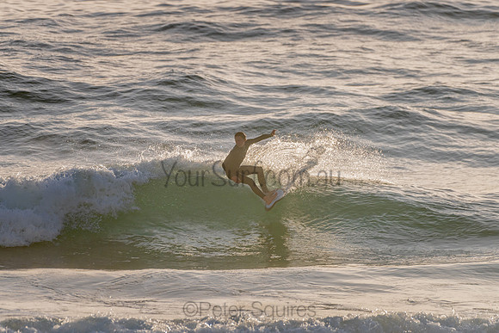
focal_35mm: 613
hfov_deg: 3.4
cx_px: 243
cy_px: 162
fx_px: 8497
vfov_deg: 2.2
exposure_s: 1/2000
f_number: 5.6
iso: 125
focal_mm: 500
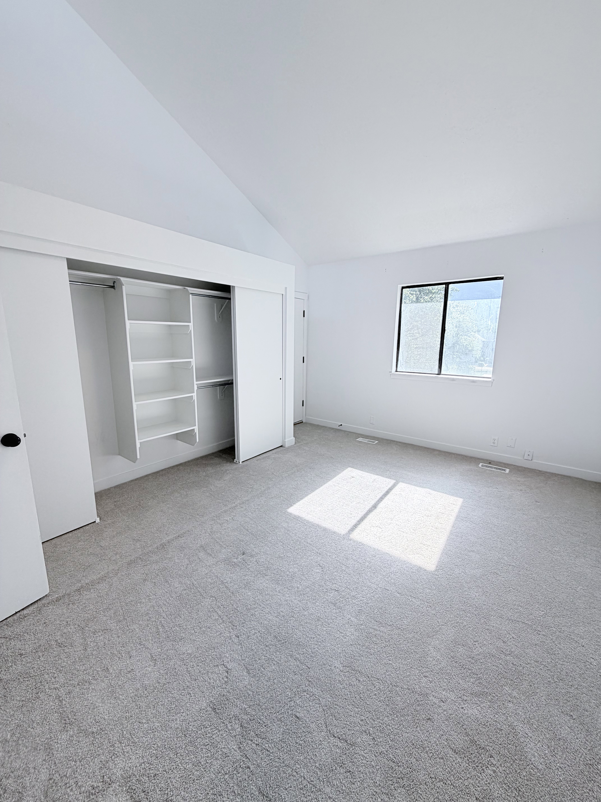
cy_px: 401
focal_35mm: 14
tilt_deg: -11.2
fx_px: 324
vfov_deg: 102.1
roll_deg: -0.5
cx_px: 300
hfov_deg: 85.7
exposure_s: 1/182
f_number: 2.2
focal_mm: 2.22
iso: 40
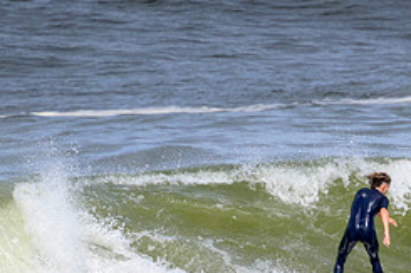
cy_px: 284
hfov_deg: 1.1
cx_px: 441
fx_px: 21642
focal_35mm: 1897
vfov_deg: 0.7
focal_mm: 800
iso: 720
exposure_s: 1/2000
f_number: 11
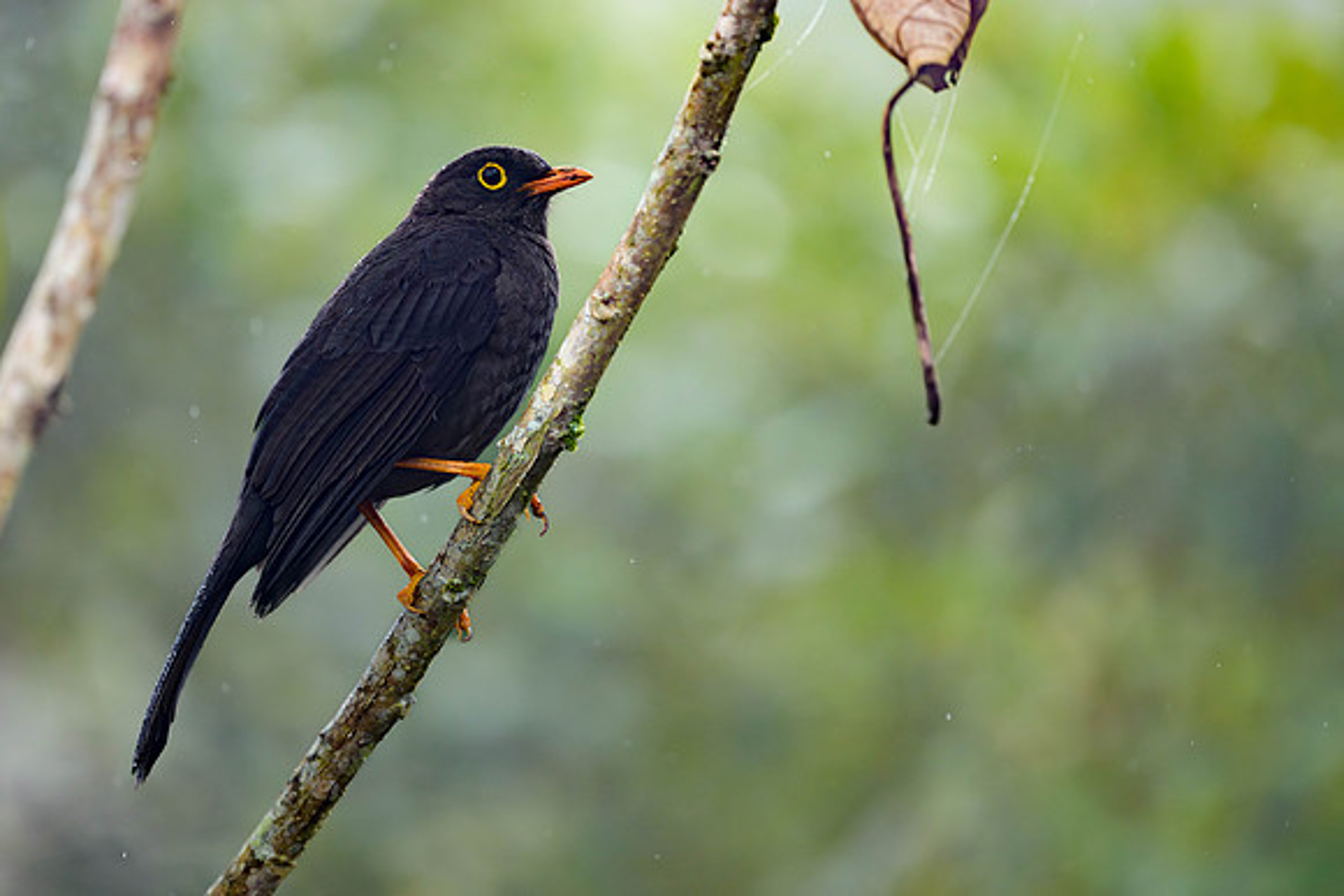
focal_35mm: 475
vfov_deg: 2.9
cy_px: 387
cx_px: 562
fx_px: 17746
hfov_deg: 4.3
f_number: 2.8
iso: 900
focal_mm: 400
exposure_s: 1/1250
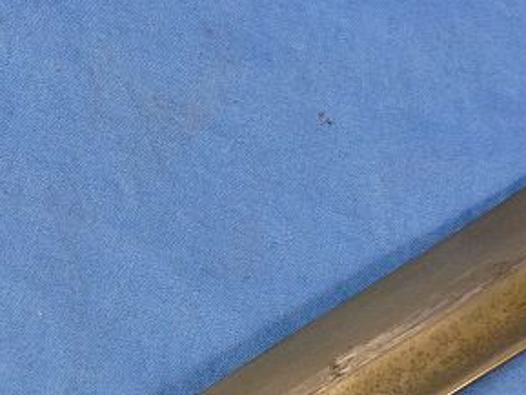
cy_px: 504
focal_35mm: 83
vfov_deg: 16.8
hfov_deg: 23.5
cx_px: 288
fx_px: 1262
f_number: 3.5
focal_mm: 5.4
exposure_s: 1/60
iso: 250
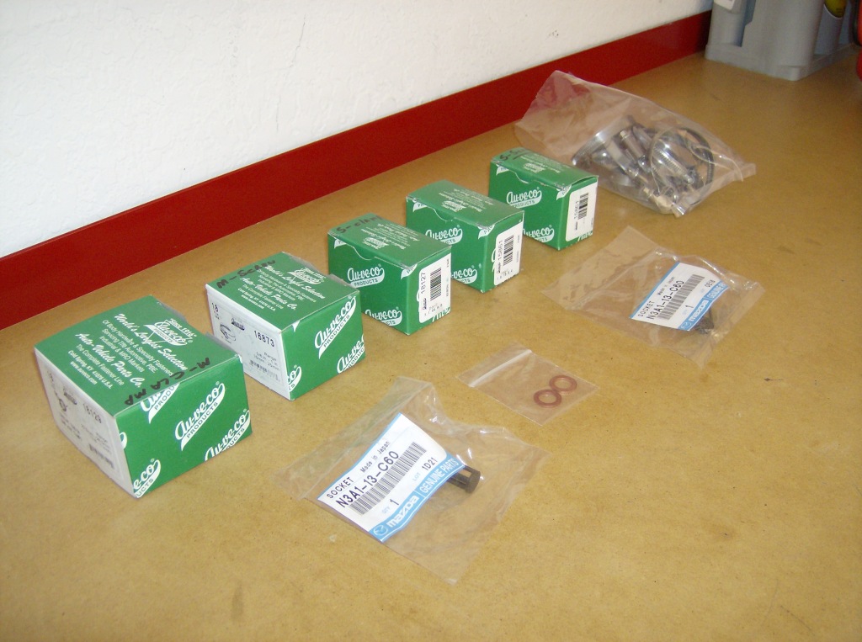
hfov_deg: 51.5
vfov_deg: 39.5
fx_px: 894
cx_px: 431
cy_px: 321
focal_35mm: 36
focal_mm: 6
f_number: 2.8
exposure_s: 1/60
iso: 200
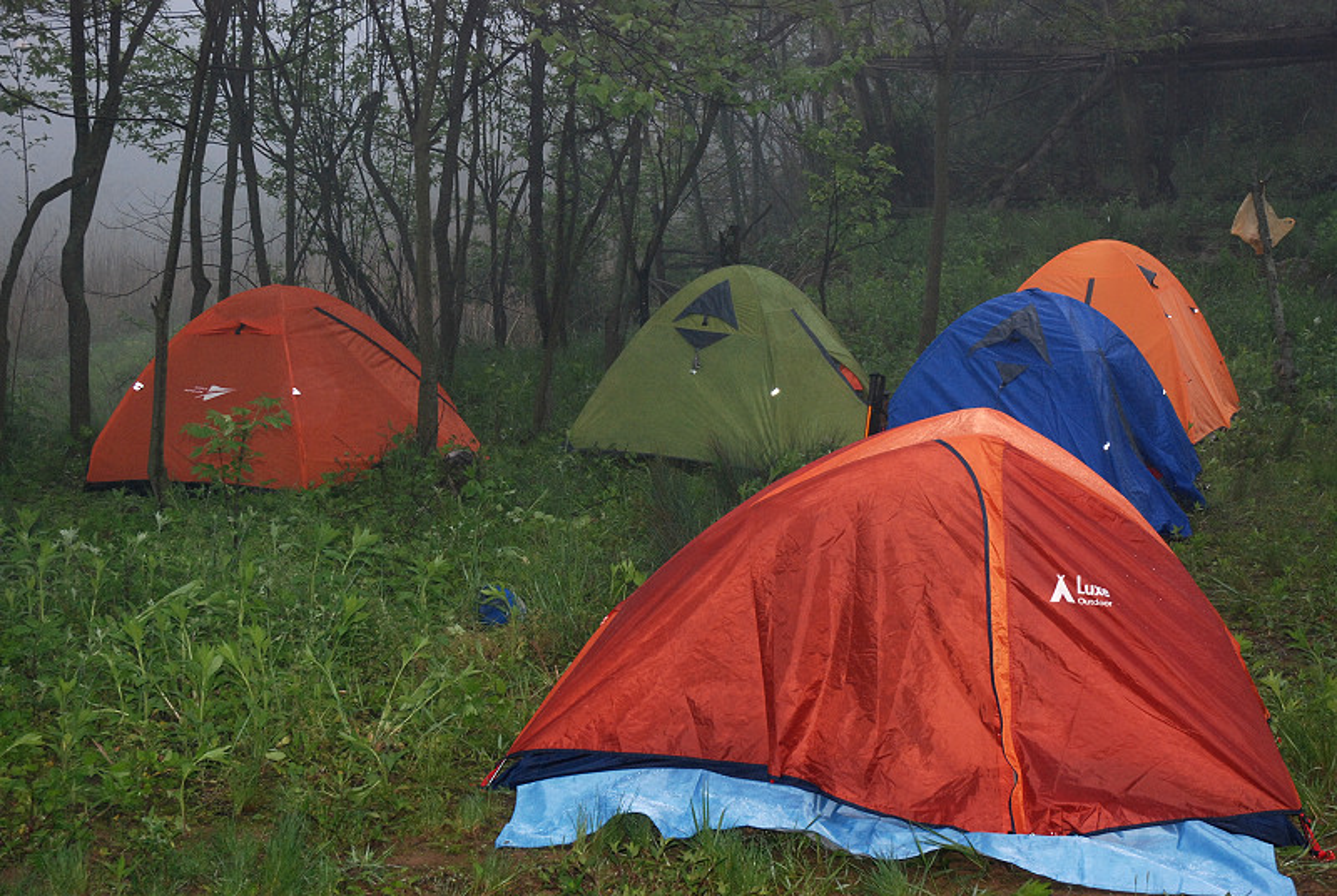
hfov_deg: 38.8
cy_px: 448
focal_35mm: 51
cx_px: 668
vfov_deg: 26.6
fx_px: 1897
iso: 500
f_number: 5.6
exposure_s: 1/60
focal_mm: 34
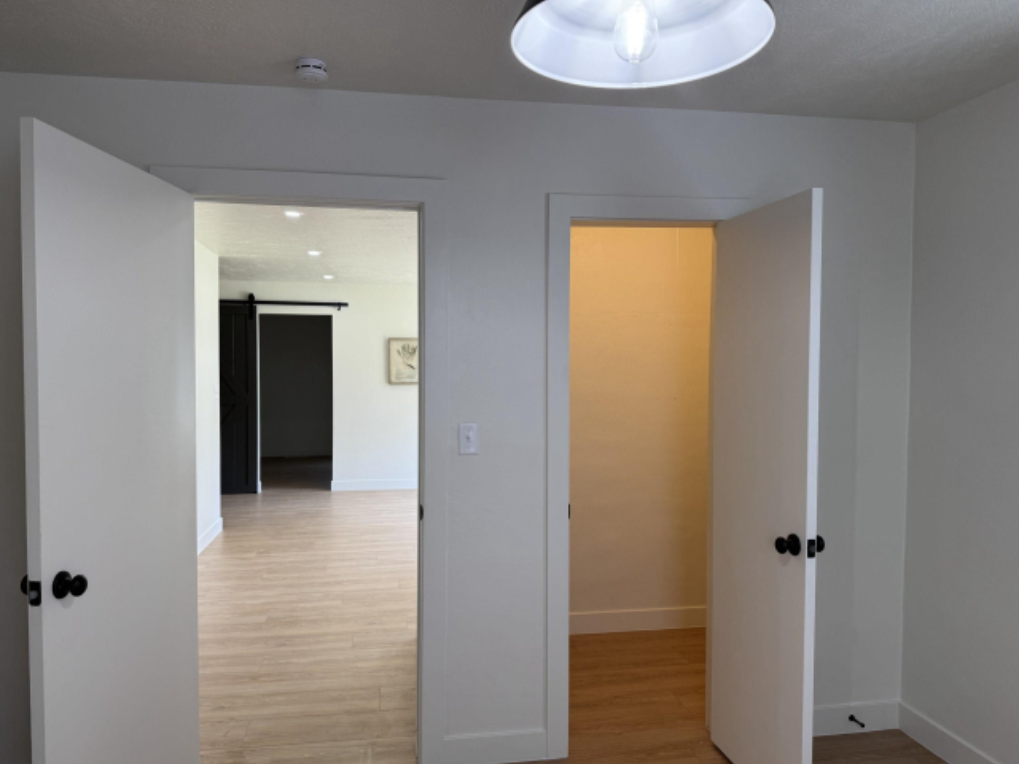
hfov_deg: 69.4
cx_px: 498
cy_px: 393
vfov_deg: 54.9
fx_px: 736
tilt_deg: -1.9
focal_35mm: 25
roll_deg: -0.8
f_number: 1.78
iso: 100
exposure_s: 1/120
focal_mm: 6.76
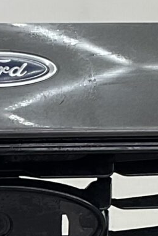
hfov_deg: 6.8
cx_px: -26
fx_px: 1323
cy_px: 214
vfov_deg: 10.2
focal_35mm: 201
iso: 25
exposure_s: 1/120
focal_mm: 3
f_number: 1.8
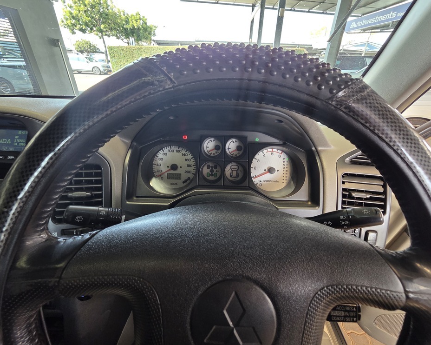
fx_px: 179
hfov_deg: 100.7
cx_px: 222
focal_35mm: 14
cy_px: 171
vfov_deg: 88.0
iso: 250
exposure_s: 1/50
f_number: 2.2
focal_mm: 2.2
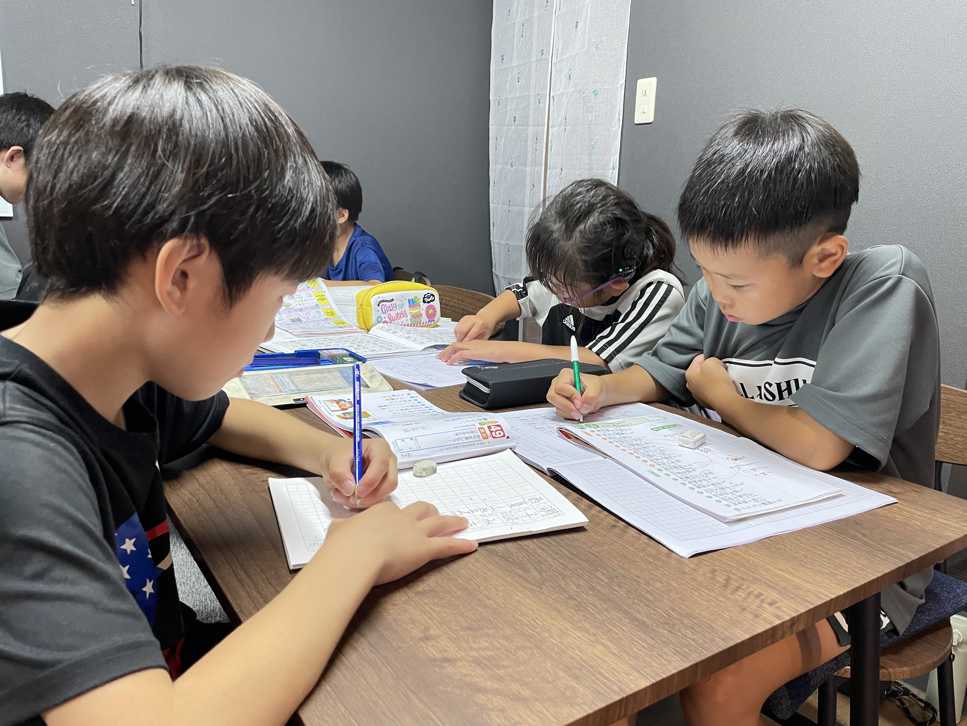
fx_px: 726
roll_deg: -1.7
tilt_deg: -11.2
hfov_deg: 67.3
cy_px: 363
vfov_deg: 53.1
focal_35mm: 26
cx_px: 484
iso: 160
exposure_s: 1/60
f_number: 1.6
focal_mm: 4.2
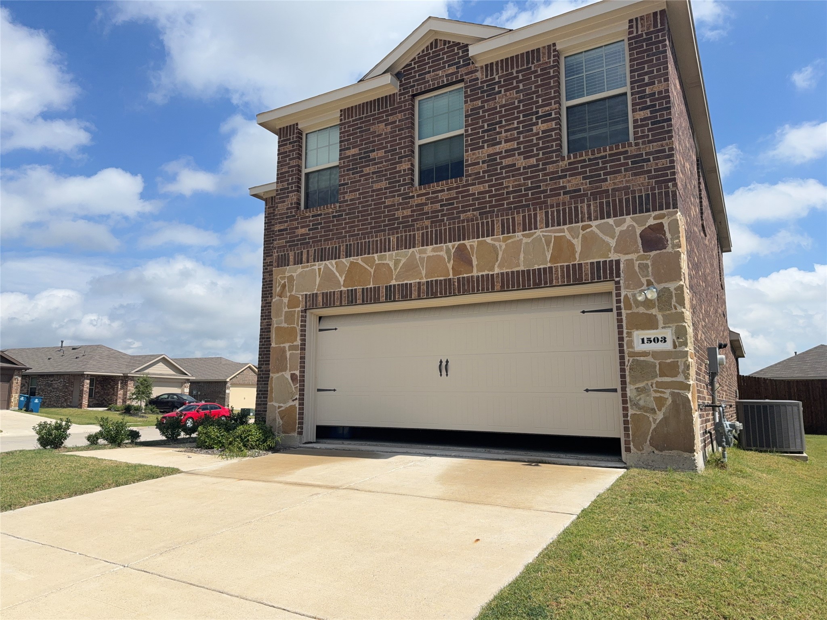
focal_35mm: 24
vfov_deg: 56.8
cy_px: 310
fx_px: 573
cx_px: 414
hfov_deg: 71.6
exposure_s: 1/8130
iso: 80
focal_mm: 6.76
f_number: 1.78
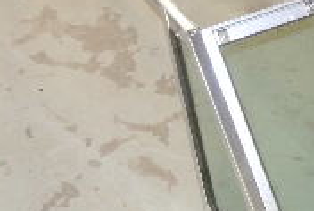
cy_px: 18
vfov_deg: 12.5
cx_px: 414
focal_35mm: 109
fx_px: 952
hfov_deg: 17.5
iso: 560
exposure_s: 1/60
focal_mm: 11.4
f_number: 3.5
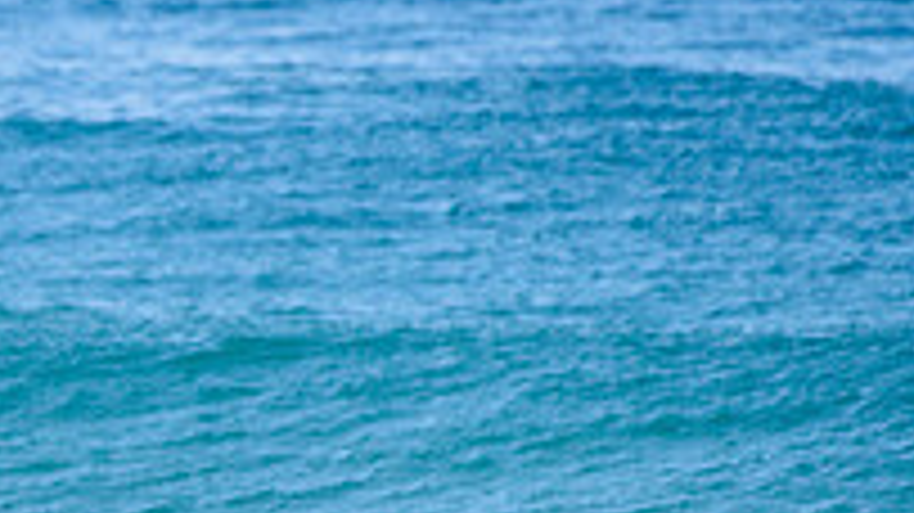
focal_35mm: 1834
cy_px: 709
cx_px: -501
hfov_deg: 1.2
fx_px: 44431
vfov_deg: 0.7
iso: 450
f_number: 5.6
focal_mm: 500
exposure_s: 1/4000
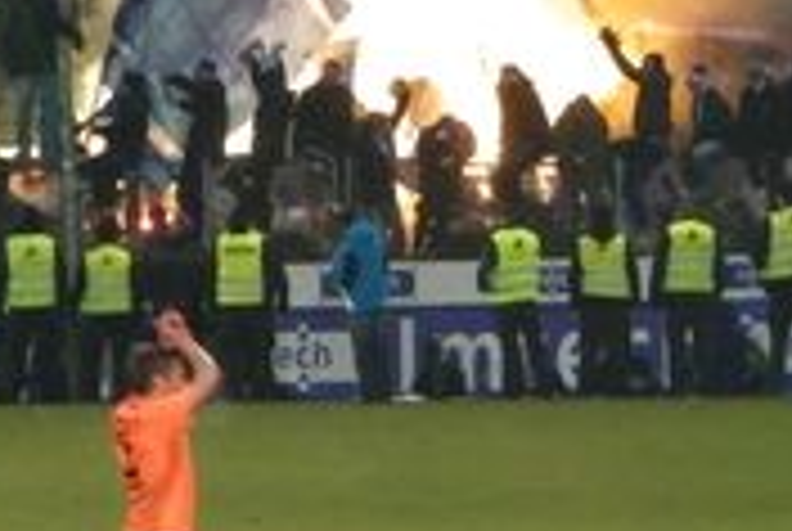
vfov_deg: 2.6
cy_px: 2
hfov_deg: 3.9
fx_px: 11702
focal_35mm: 531
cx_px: 572
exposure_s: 1/60
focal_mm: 28.3
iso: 320
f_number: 5
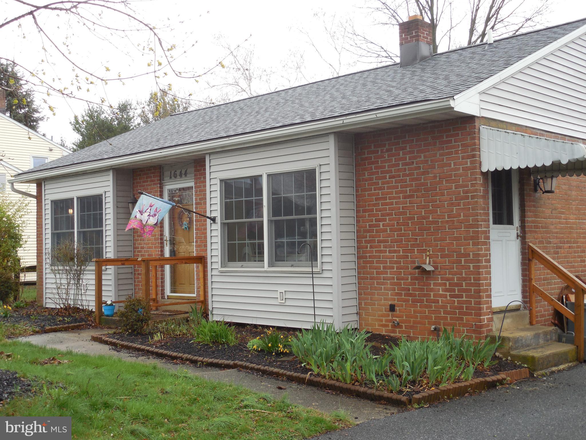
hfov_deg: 43.9
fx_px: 728
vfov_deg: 33.6
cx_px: 293
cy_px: 220
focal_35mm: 43
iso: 125
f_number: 3.9
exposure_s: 1/100
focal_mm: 7.8
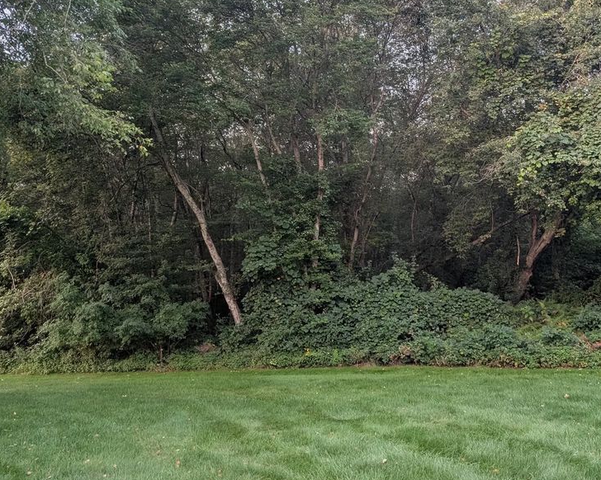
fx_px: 587
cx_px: 354
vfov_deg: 44.3
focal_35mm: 33
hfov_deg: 53.9
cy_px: 188
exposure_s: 1/44.7
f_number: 1.68
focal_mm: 6.9
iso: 62
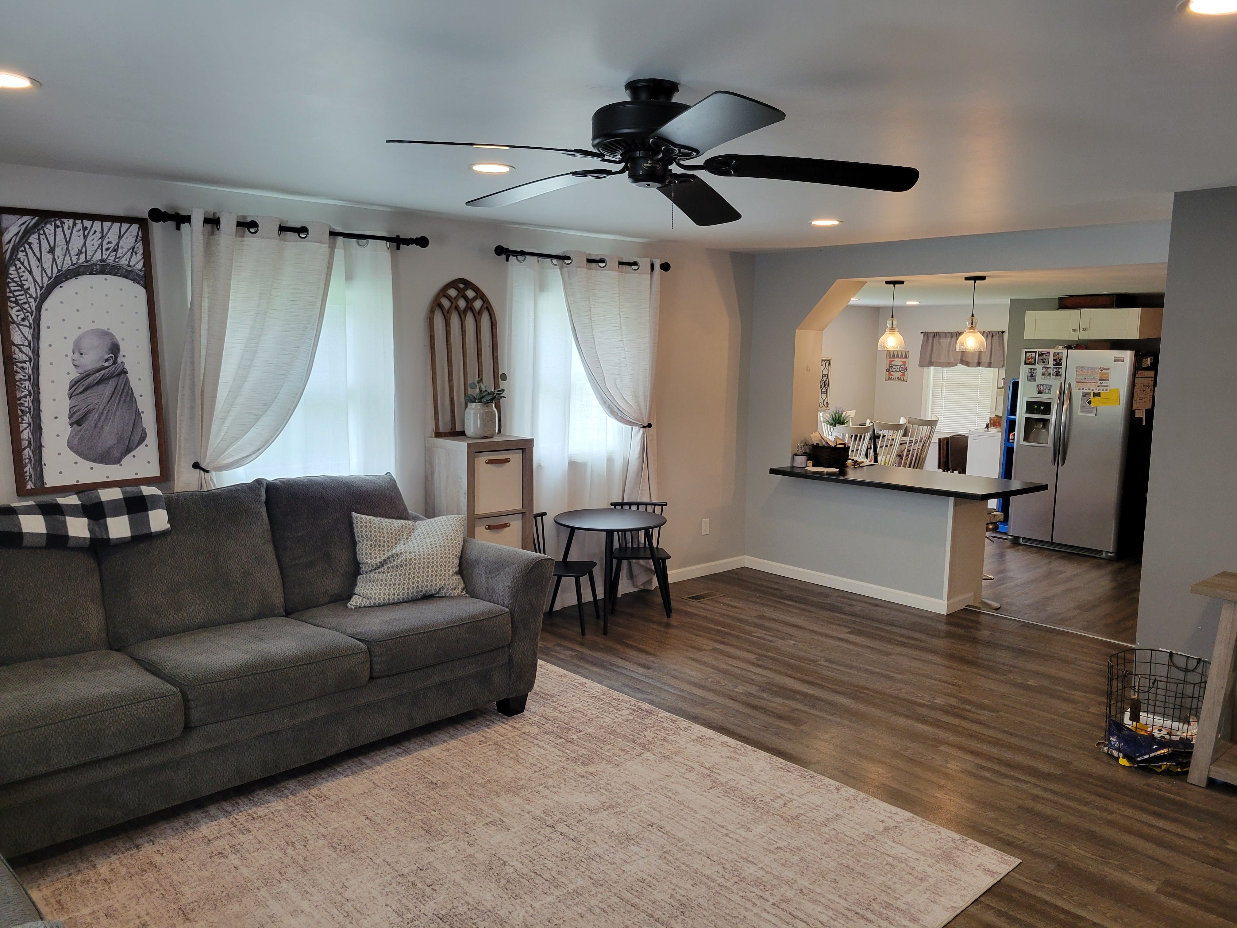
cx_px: 618
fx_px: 929
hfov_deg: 67.3
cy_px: 464
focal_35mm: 26
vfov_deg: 53.1
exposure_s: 1/120
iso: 160
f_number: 1.8
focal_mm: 5.4
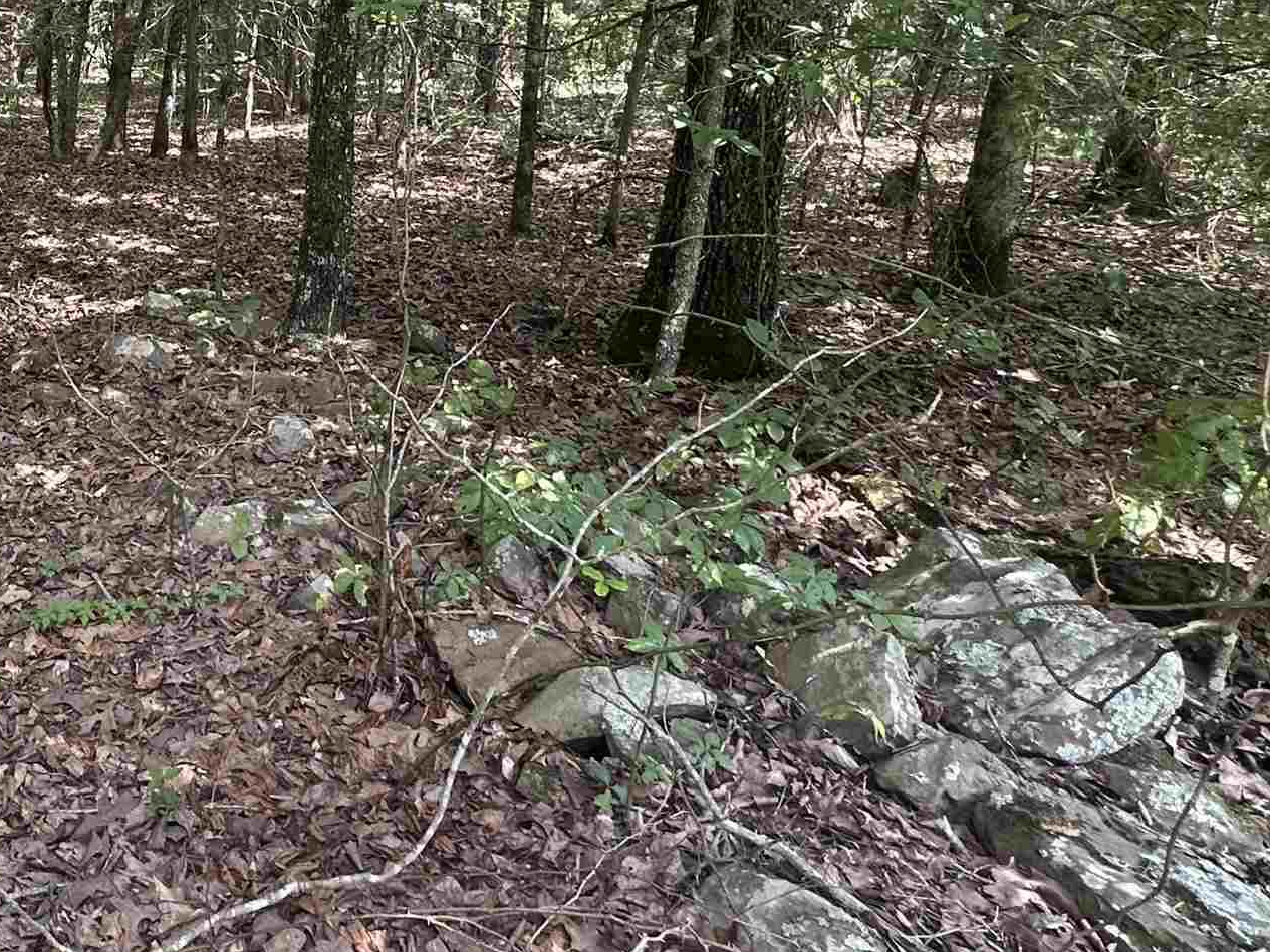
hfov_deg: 46.7
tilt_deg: -8.6
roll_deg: -1.0
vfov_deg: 40.1
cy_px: 192
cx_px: 50
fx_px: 1248
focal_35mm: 34
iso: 125
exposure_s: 1/99
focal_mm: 2.22
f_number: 2.2
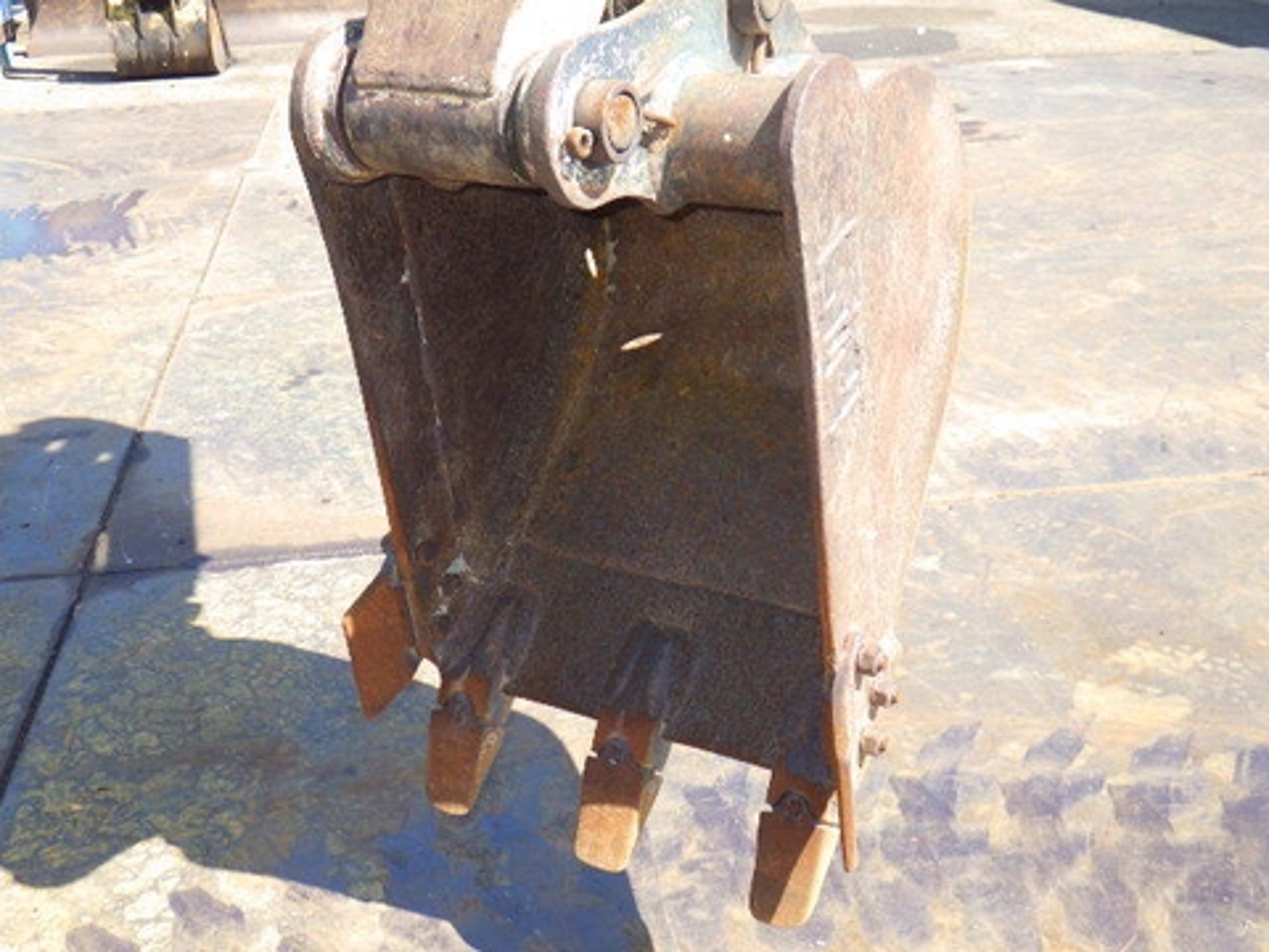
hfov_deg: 44.8
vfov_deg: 34.3
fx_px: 1540
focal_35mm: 42
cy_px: 476
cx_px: 634
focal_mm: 7.5
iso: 125
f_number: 4.2
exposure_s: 1/200
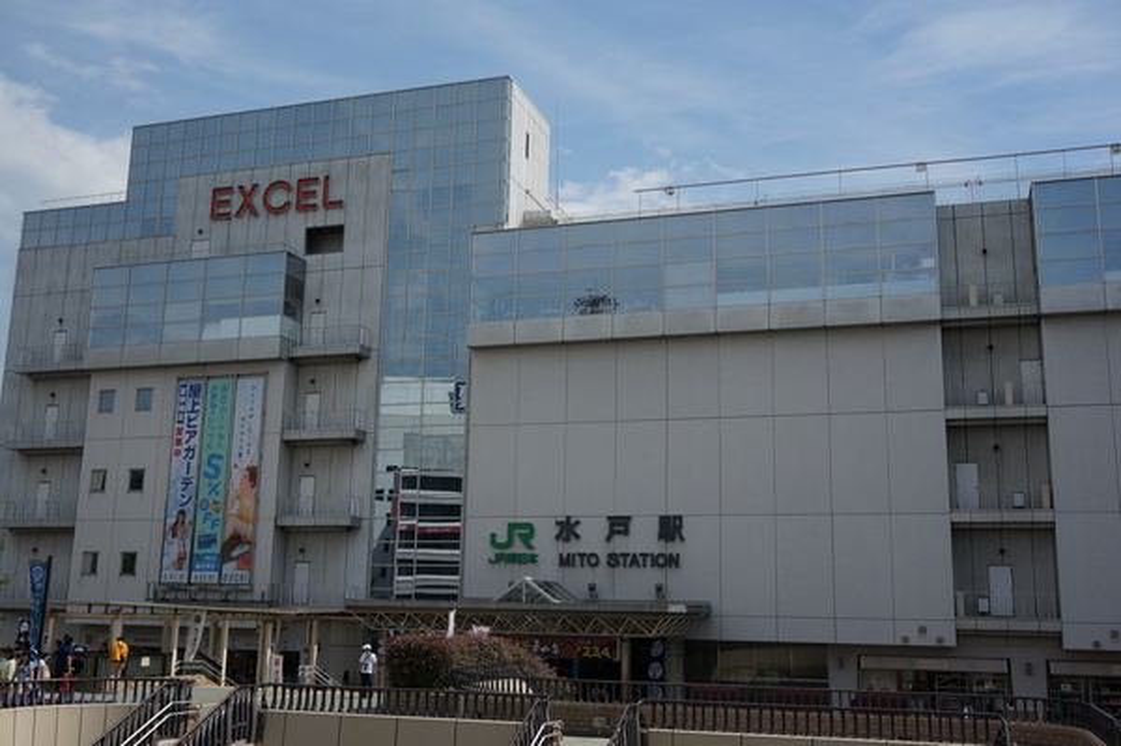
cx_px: 560
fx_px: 1167
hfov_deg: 51.3
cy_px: 373
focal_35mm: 38
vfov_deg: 35.4
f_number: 9
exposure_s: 1/320
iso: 100
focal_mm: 25
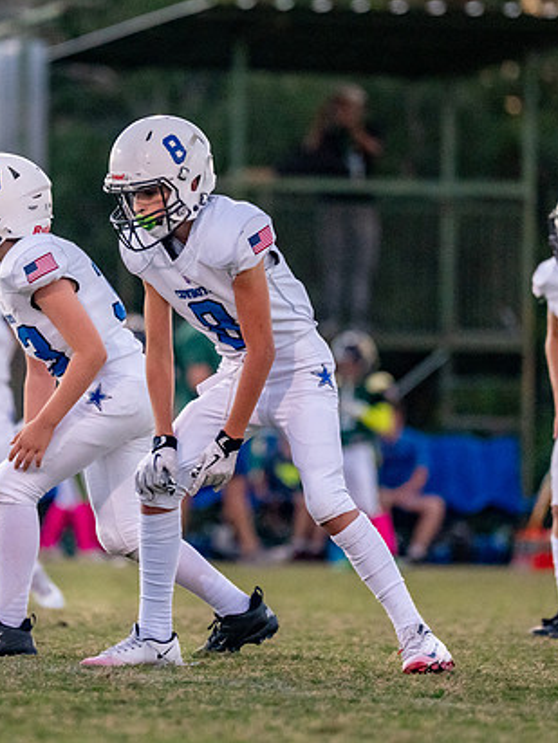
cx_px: 199
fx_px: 8920
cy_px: 318
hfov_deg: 3.6
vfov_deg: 4.8
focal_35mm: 415
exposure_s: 1/1600
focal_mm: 200
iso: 4000
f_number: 2.8
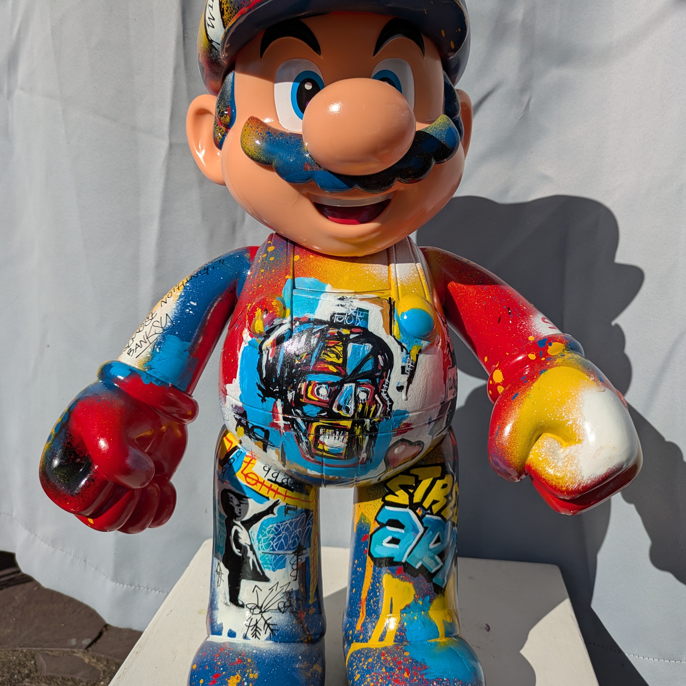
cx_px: 341
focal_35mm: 30
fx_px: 673
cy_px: 287
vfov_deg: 53.8
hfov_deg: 54.0
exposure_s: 1/5076
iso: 42
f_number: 1.89
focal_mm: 5.43
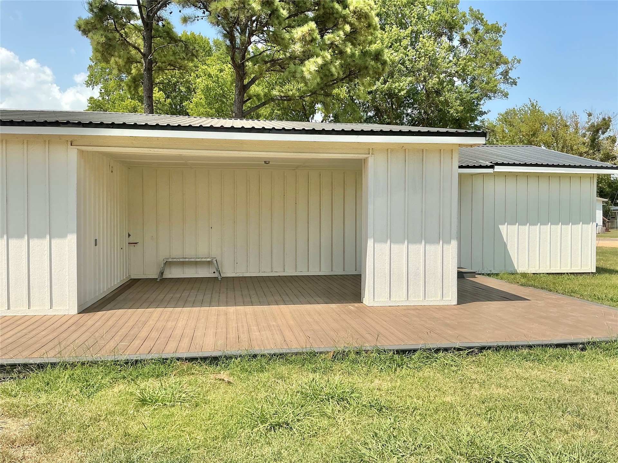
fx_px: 518
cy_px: 232
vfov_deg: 48.2
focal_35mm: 29
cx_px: 309
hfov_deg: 61.7
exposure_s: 1/1675
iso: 25
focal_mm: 3
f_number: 1.8
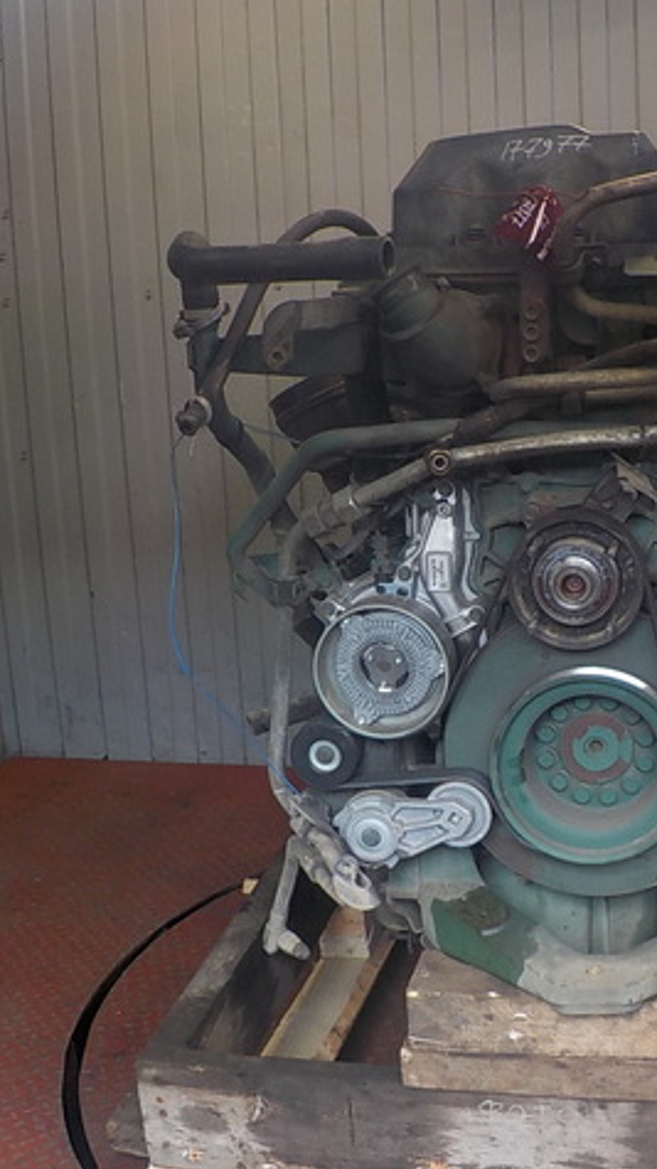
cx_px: 544
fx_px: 1363
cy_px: 588
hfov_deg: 26.5
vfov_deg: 46.4
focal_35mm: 44
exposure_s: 1/50
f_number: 3.3
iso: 125
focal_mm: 4.1
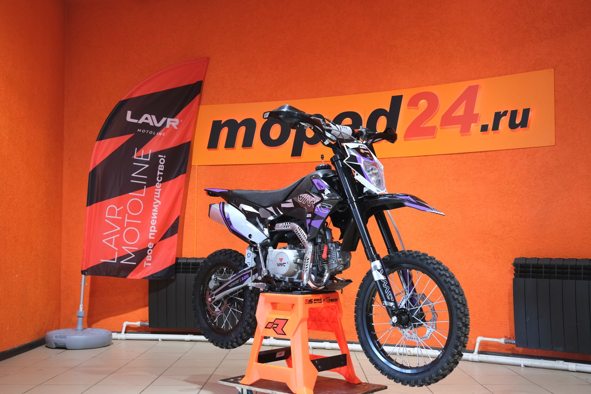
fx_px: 673
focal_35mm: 41
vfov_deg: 32.6
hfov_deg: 47.4
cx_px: 296
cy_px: 197
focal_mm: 27.5
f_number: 4
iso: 1600
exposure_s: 1/100
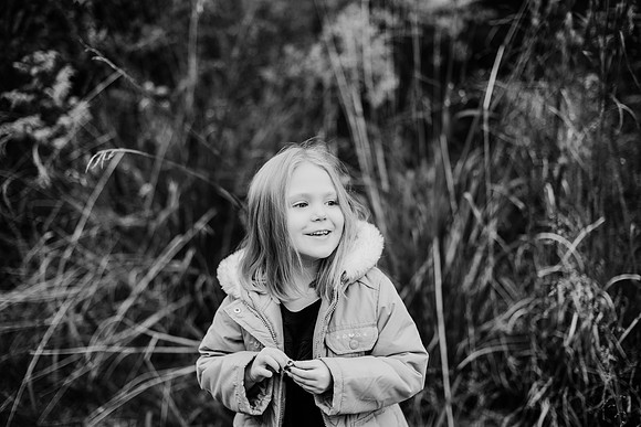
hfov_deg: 39.6
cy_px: 214
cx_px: 320
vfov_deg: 27.0
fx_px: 890
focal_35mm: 50
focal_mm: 50
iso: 320
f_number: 2.2
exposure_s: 1/800
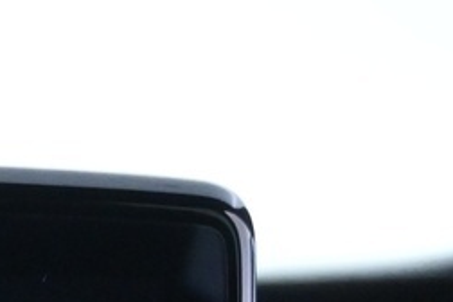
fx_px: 2544
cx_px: -735
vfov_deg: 6.3
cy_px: 881
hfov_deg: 8.9
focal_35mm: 202
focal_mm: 21
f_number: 4
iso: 3200
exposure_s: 1/30
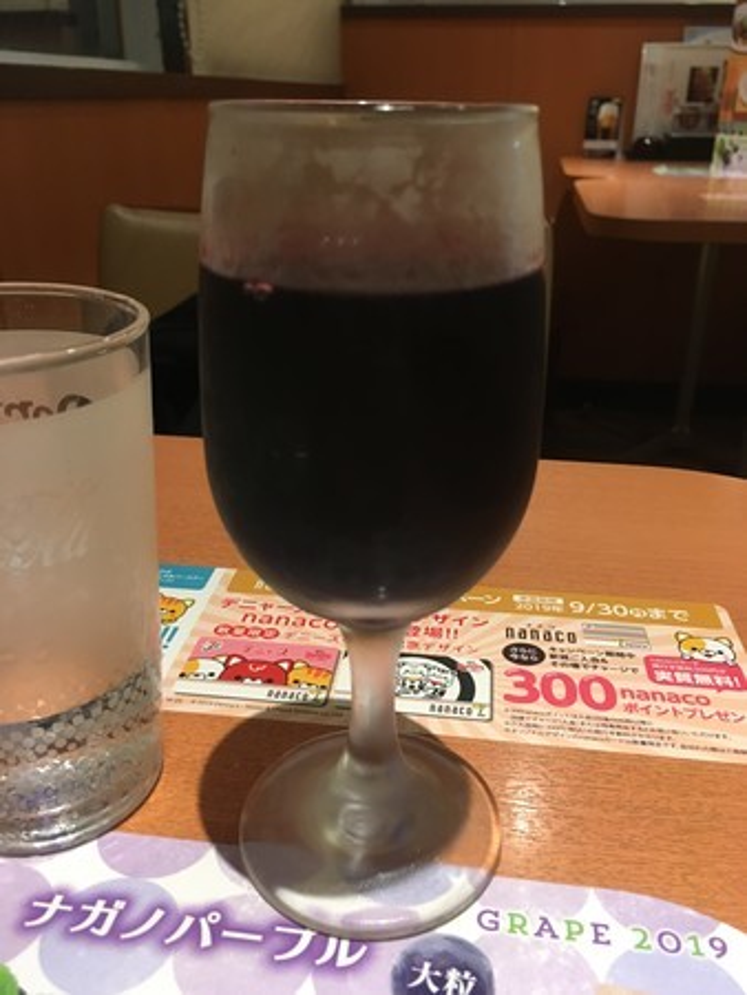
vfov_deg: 61.6
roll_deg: +0.1
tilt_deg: -25.1
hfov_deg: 48.3
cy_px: 498
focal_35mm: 29
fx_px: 834
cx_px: 374
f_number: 2.2
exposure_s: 1/33
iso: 200
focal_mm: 4.15
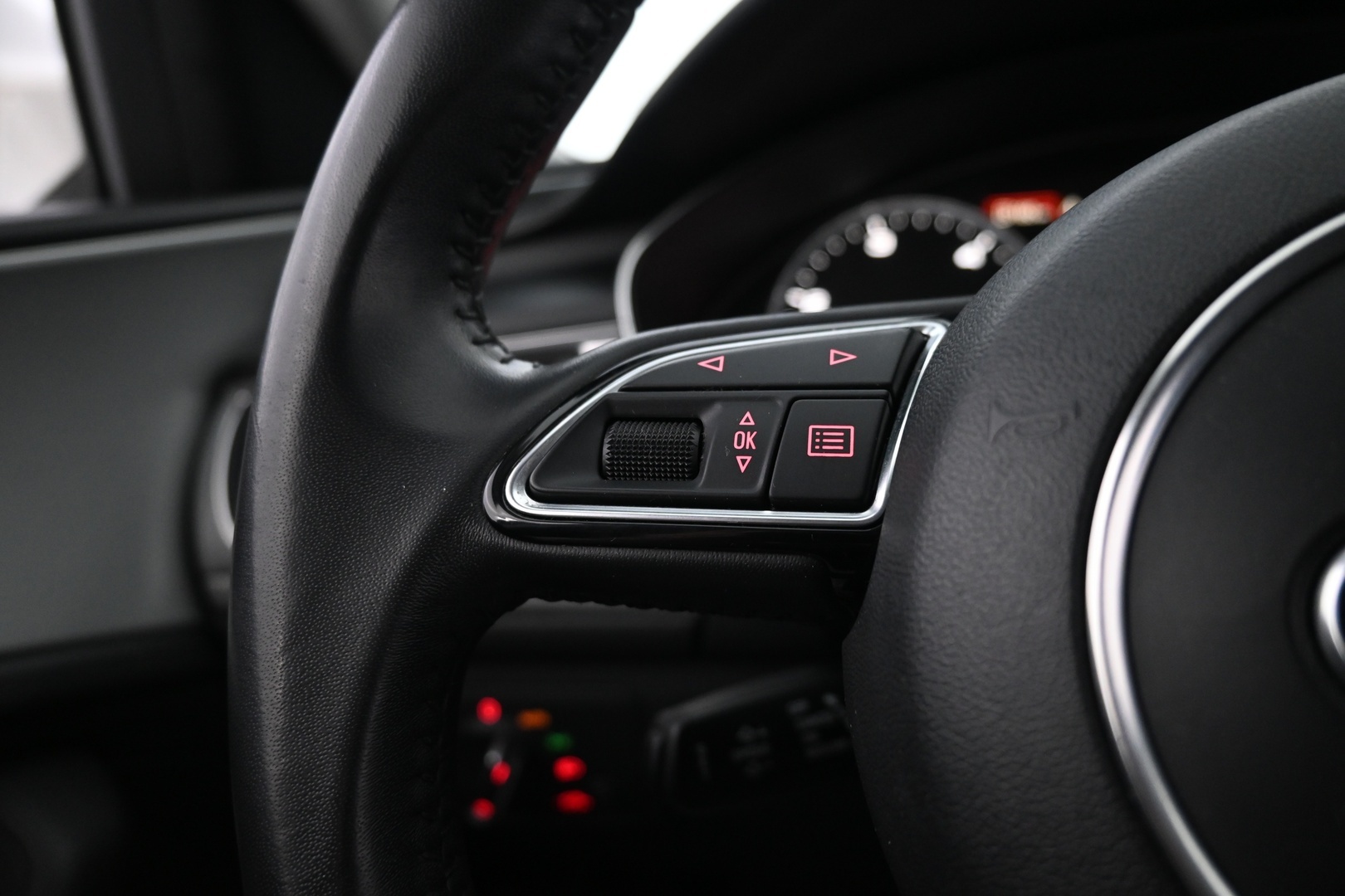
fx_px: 981
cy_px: 448
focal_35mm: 26
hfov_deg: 68.9
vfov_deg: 49.1
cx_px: 672
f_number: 3.5
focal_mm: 17.5
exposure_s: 1/30
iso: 1800
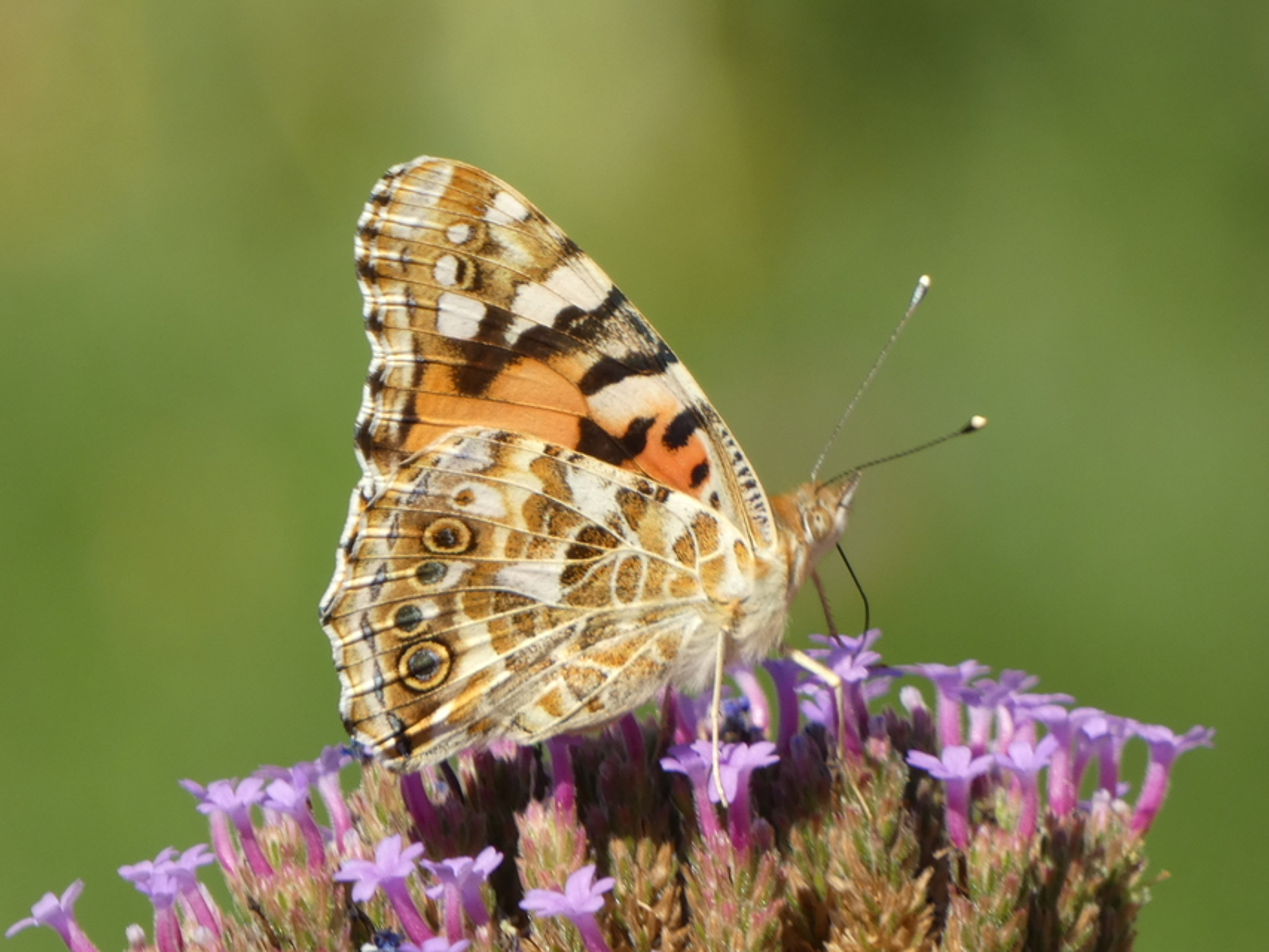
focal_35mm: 681
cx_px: 634
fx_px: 24969
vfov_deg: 2.2
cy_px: 476
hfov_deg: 2.9
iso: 80
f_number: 5.6
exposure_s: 1/125
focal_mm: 121.9
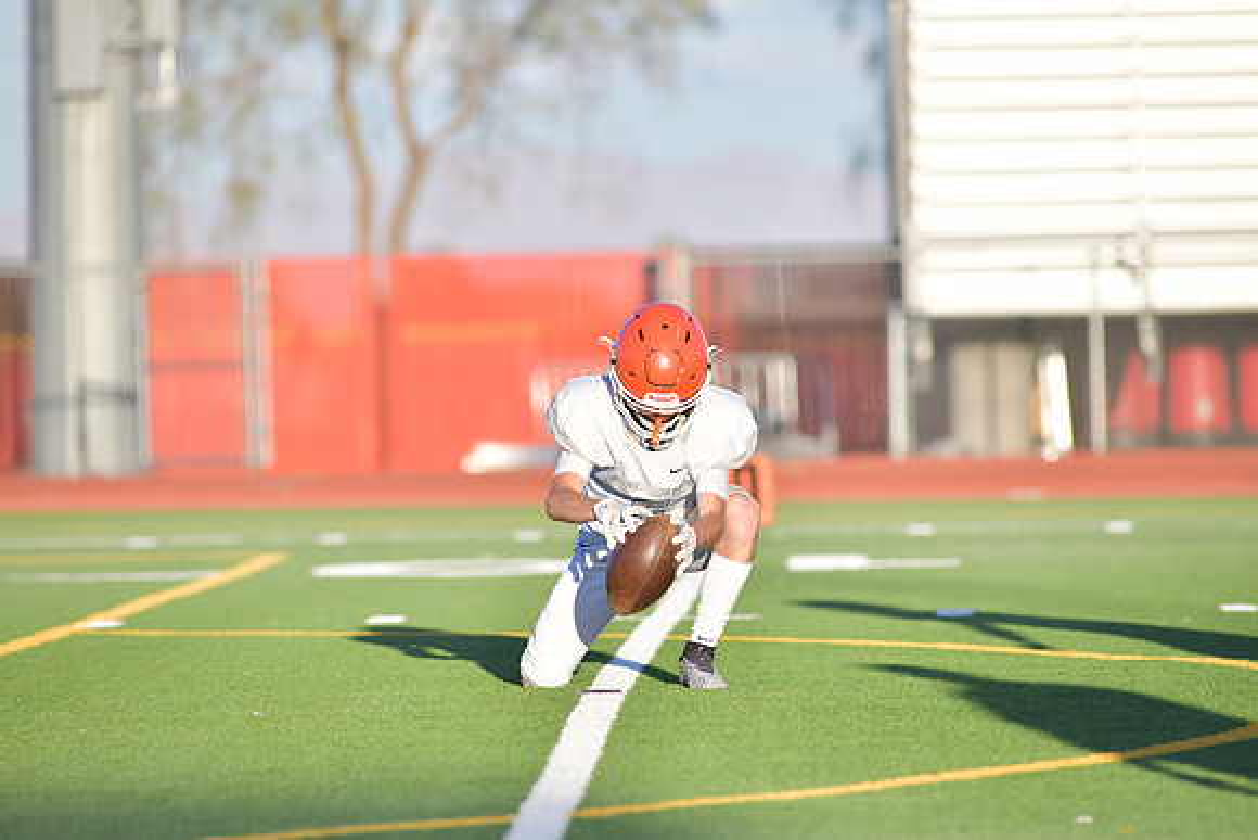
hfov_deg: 6.9
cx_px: 629
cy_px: 420
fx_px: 10485
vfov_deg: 4.6
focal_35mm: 300
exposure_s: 1/3200
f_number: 5
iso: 560
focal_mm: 300
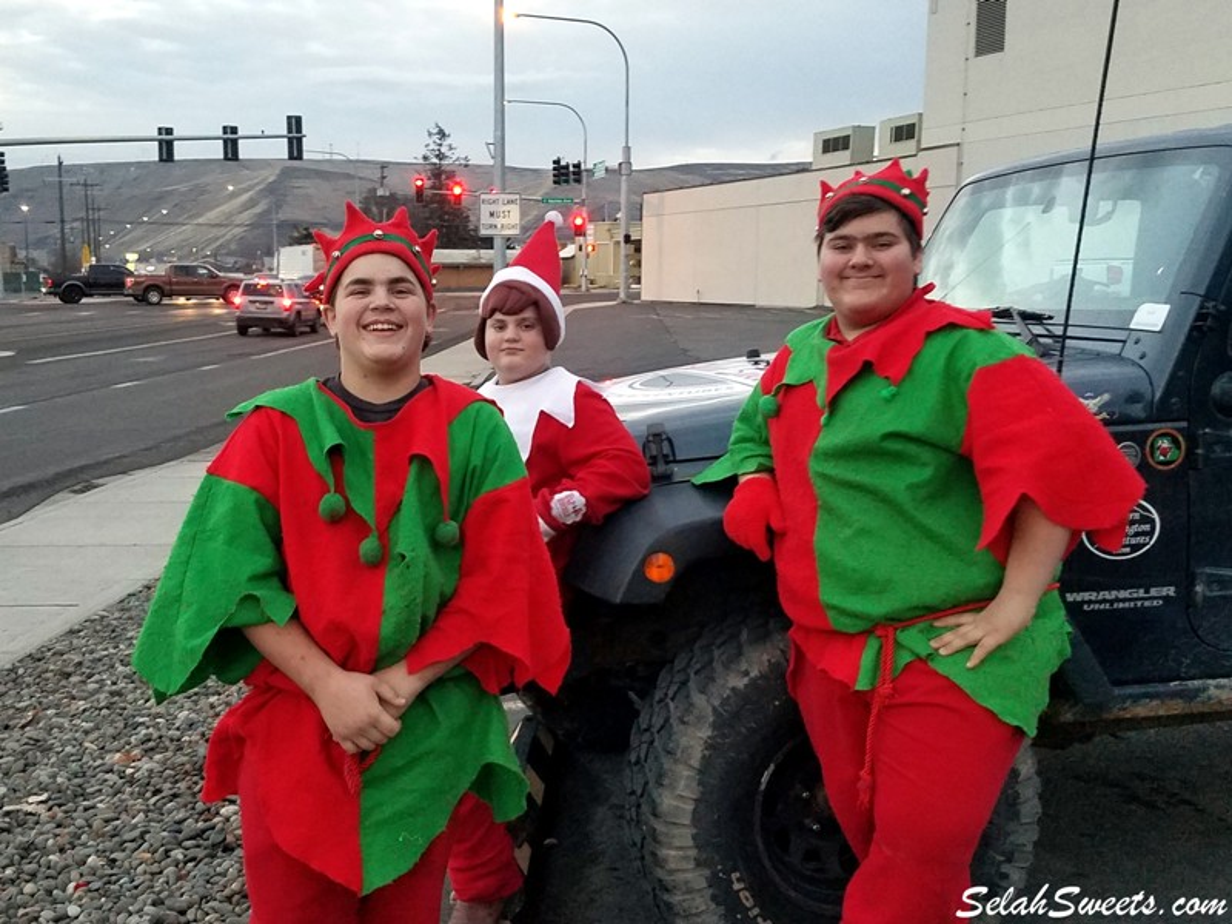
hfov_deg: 67.3
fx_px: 925
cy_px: 462
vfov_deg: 53.1
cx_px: 616
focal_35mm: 26
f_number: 1.7
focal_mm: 4.2
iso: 200
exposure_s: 1/60
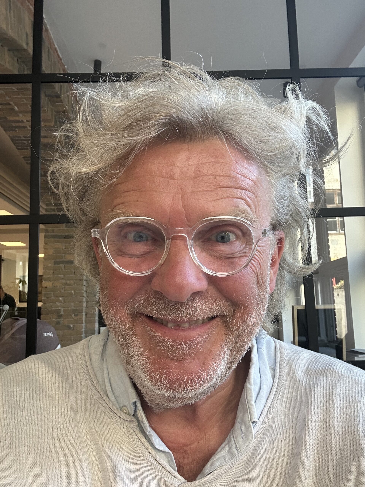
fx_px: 422
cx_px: 182
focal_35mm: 30
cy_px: 244
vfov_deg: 60.0
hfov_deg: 46.8
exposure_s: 1/96
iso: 80
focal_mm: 2.69
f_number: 1.9
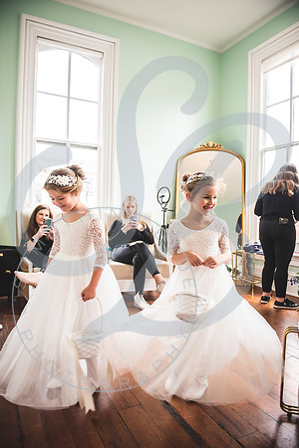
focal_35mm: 24
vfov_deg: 73.7
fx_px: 299
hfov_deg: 53.1
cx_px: 150
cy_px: 224
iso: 125
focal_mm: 24
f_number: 2.8
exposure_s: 1/125
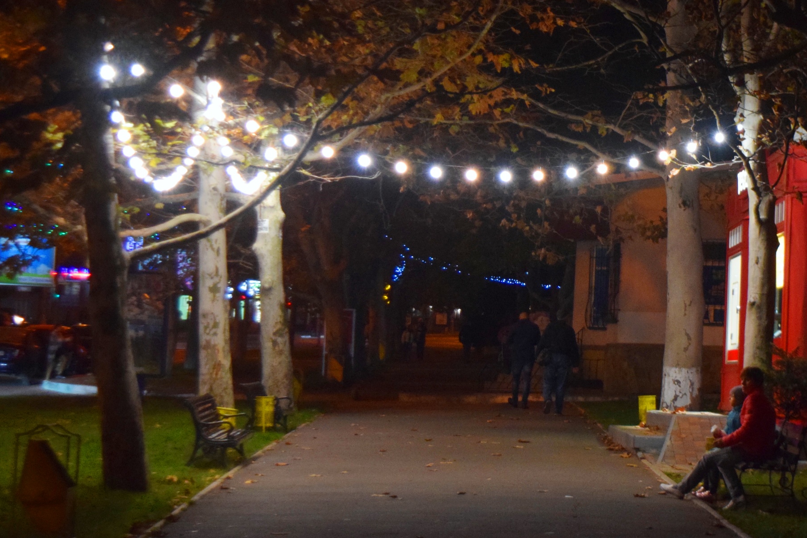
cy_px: 230
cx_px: 522
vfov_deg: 17.9
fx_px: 1703
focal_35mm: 76
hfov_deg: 26.5
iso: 2500
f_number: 4.8
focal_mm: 38
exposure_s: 1/60
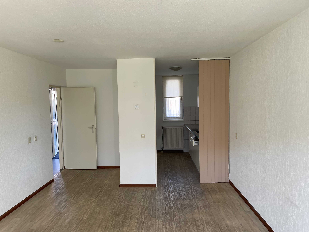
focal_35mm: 26
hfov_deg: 67.3
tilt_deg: +0.7
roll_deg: +2.1
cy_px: 116
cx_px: 154
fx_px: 232
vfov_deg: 53.1
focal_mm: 4.2
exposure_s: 1/102
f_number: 1.6
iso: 125
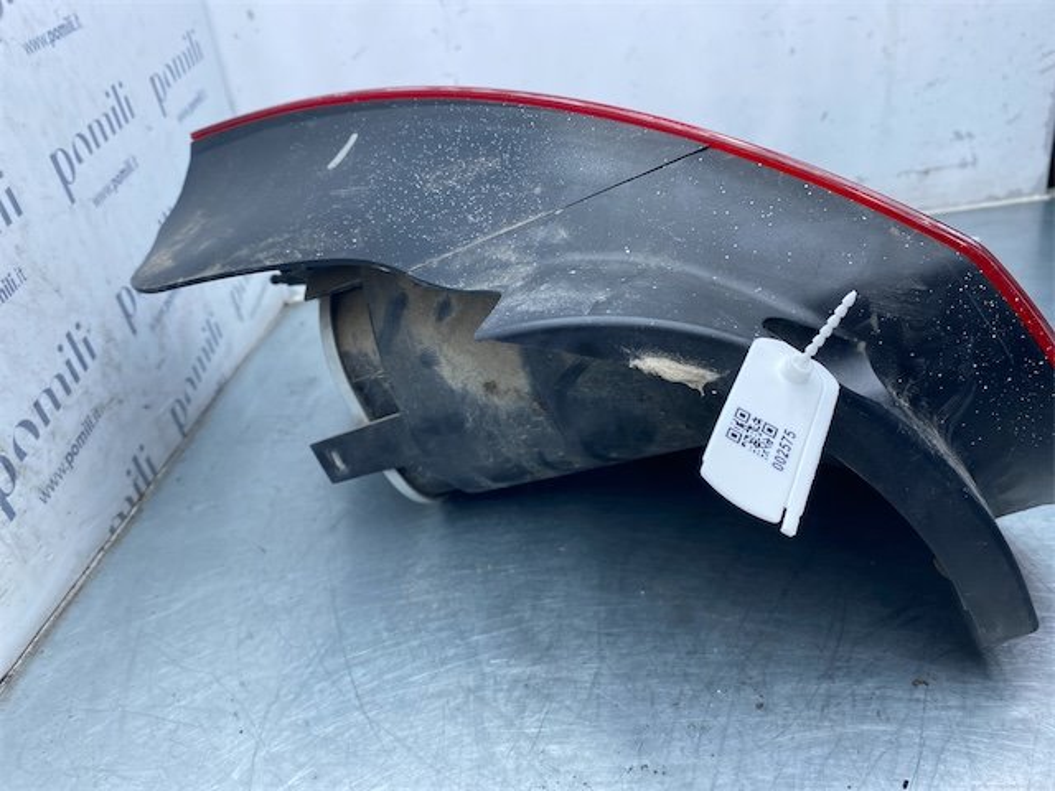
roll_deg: +7.7
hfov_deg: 67.3
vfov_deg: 53.1
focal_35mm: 26
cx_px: 528
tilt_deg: -24.8
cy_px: 396
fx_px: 792
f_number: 1.8
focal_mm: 4.25
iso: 32
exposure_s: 1/365
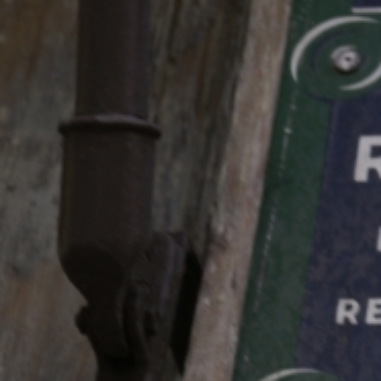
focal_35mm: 287
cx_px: 612
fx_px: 3574
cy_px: 169
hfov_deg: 6.0
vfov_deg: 6.1
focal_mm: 70
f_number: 5.6
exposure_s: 1/13
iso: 100
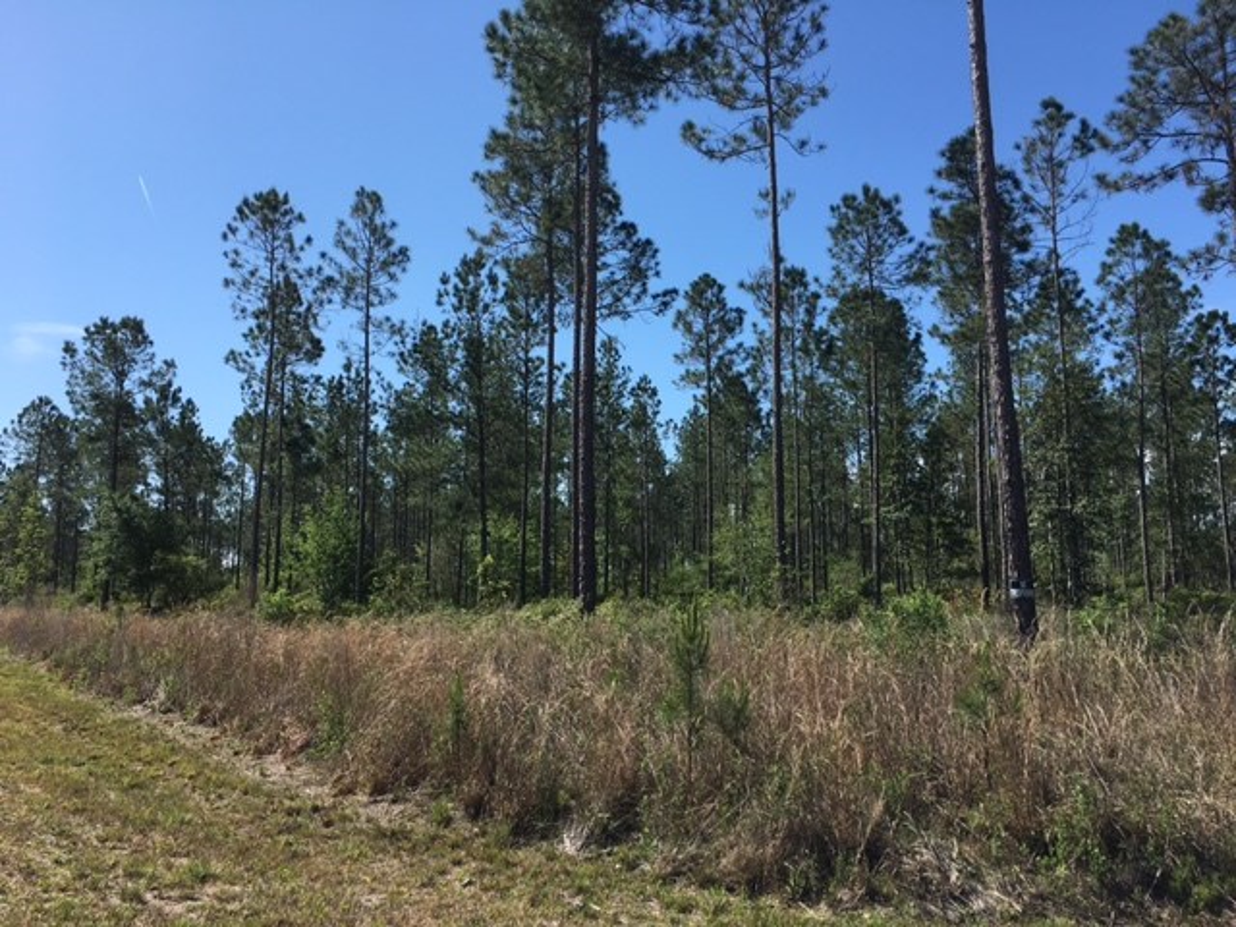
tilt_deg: +9.2
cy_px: 464
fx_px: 1035
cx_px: 618
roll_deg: -0.9
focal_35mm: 29
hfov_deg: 61.7
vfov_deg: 48.2
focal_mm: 4.15
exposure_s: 1/1374
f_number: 2.2
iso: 25
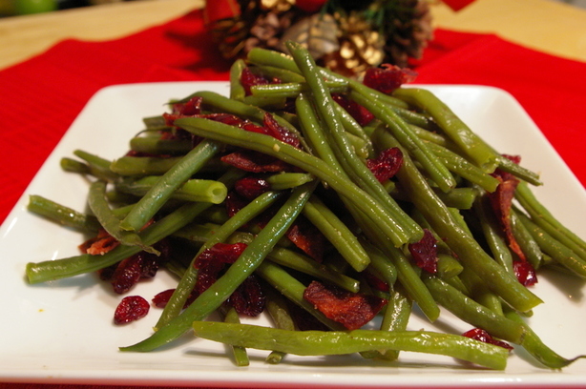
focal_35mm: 42
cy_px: 194
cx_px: 293
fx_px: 683
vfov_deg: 31.8
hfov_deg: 46.4
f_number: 8
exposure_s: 1/3.33
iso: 800
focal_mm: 28
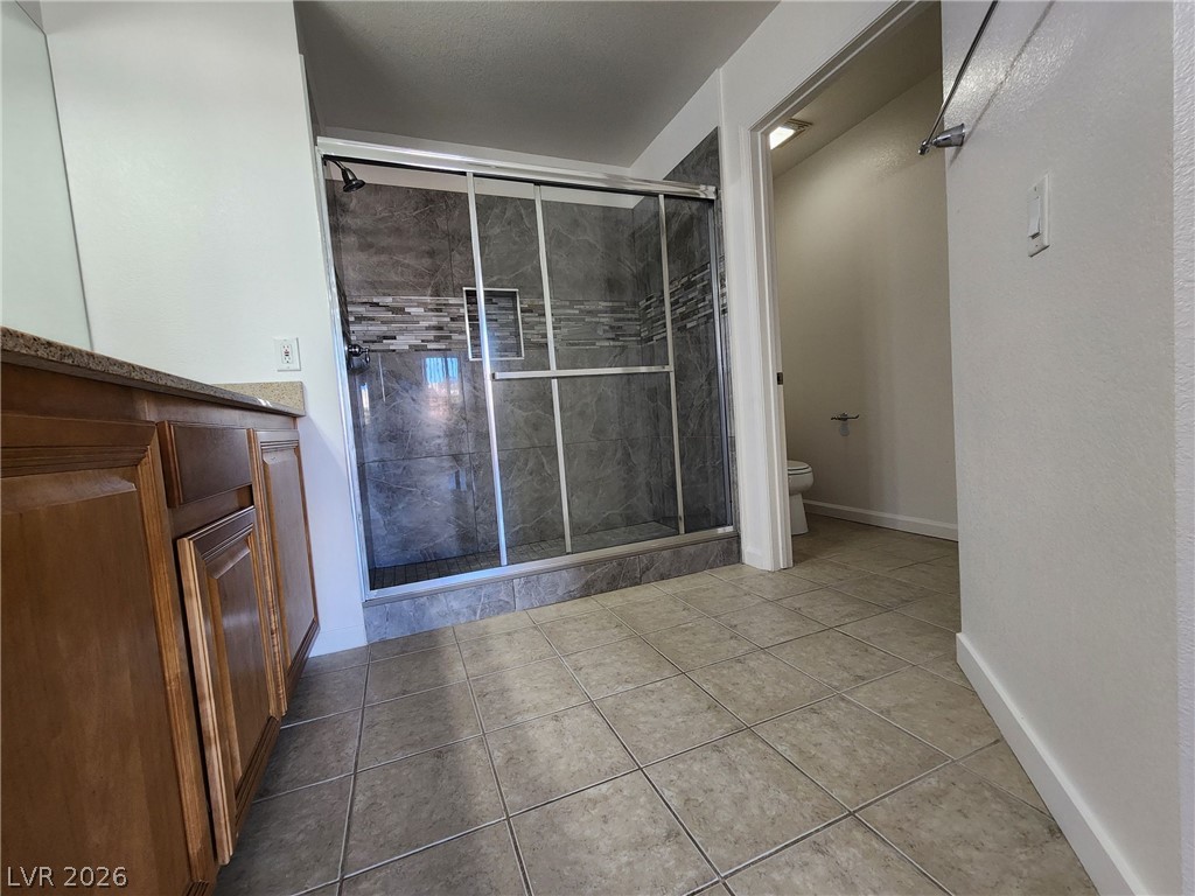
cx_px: 598
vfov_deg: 89.9
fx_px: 449
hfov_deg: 106.2
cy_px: 448
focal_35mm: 13
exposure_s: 1/60
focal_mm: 2.2
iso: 250
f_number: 2.2
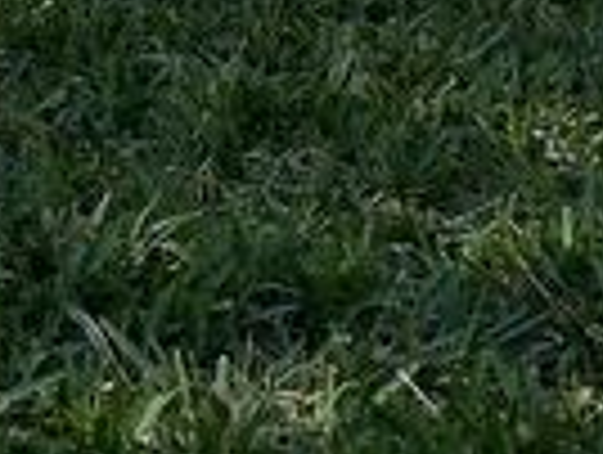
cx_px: -572
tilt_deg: +1.7
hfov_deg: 11.5
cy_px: -854
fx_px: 2705
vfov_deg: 8.3
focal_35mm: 155
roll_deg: +0.2
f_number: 1.8
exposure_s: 1/742
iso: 32
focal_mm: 4.25
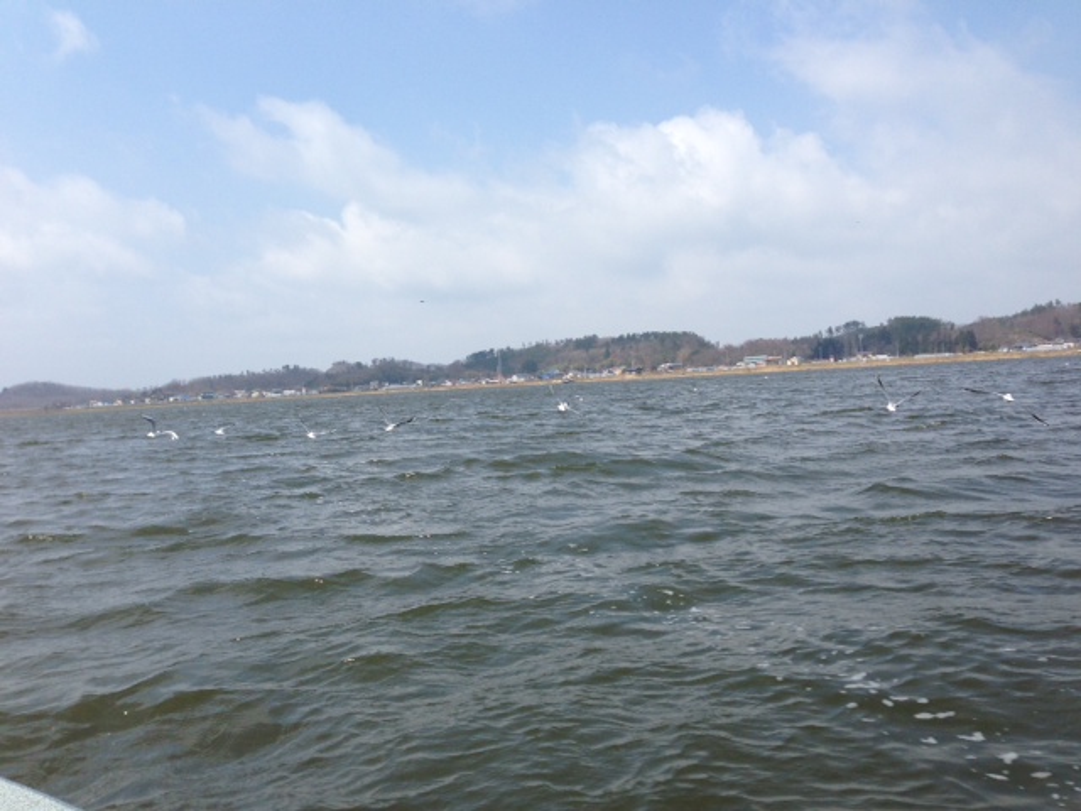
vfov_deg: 42.9
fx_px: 1031
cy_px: 406
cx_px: 540
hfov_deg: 55.4
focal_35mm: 33
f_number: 2.4
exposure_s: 1/1869
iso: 50
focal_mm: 4.13
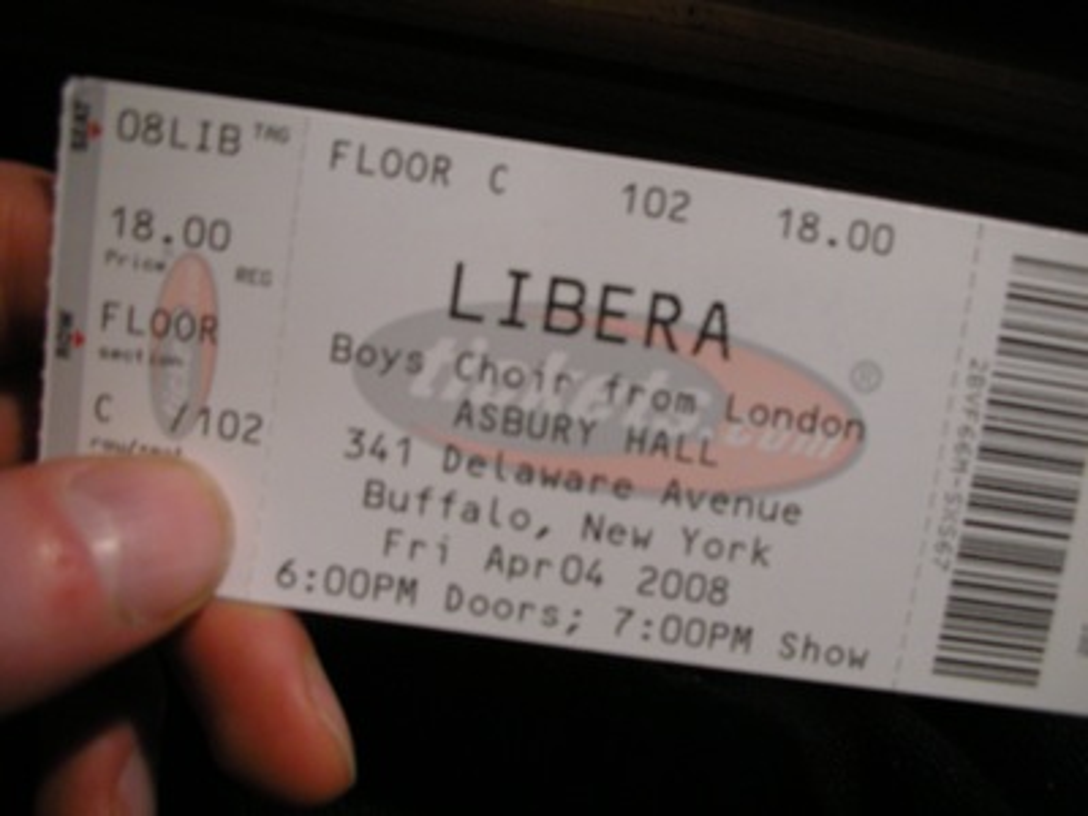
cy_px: 408
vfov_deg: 40.7
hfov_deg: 52.6
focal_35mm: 35
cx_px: 544
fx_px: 1100
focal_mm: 5.8
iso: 200
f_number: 2.8
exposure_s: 1/21.6
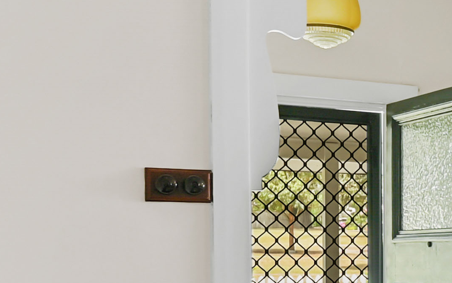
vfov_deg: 16.0
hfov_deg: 19.2
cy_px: 279
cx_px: 824
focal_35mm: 80
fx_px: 986
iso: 100
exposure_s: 1/5
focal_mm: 14
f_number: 4
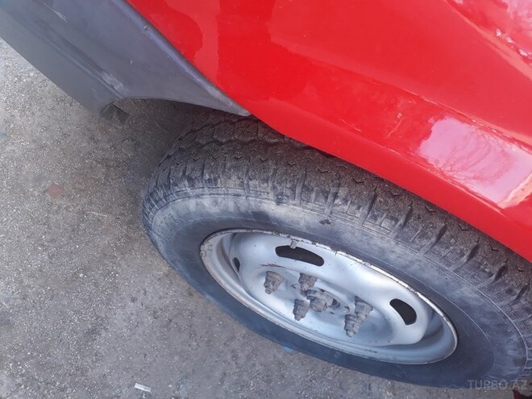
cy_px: 200
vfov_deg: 51.4
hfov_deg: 65.3
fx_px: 415
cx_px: 266
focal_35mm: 27
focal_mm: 3.6
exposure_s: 1/102
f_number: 1.9
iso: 40
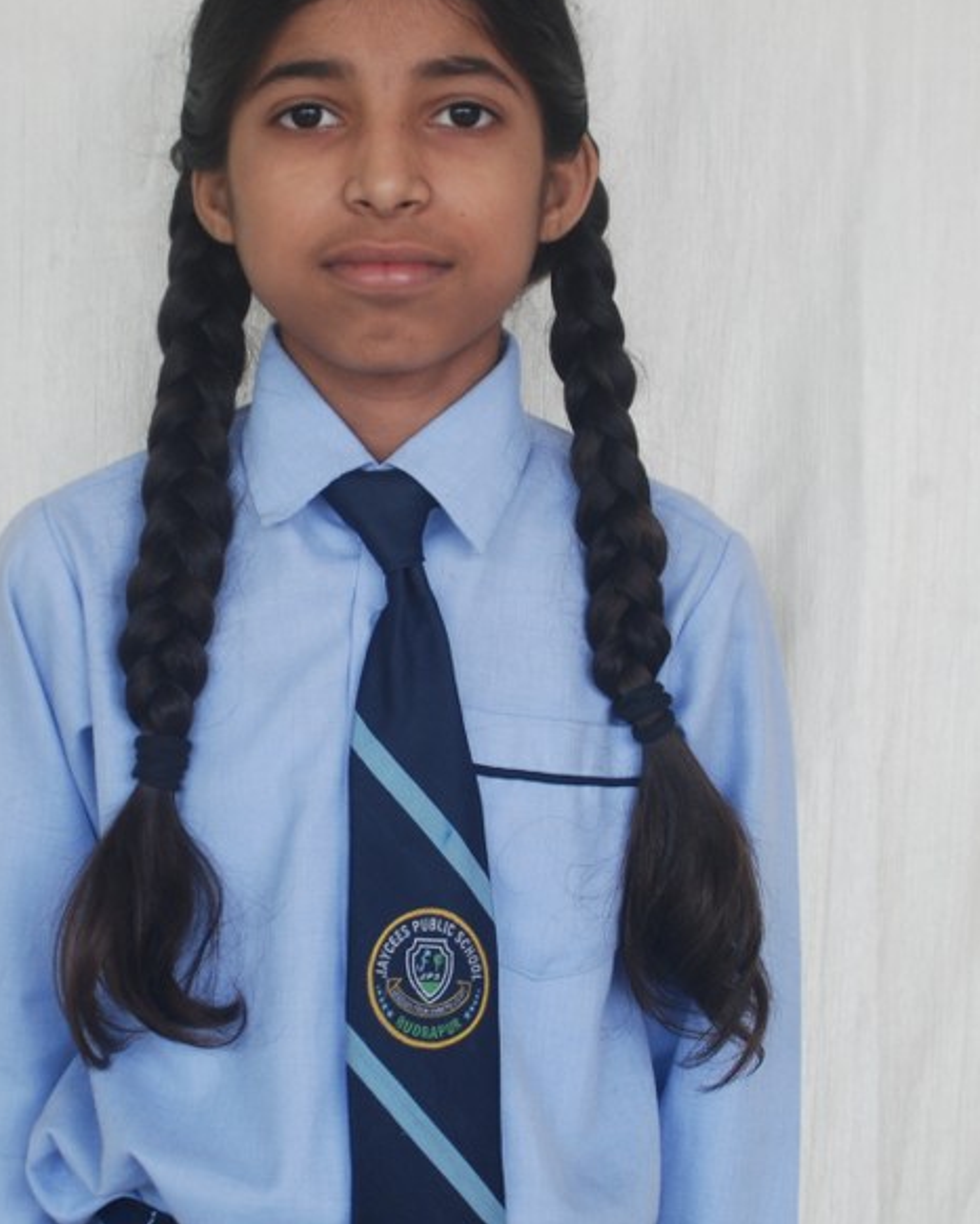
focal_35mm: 81
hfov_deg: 18.9
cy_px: 553
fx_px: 2935
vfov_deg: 23.5
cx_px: 373
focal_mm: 28
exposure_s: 1/80
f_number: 4.5
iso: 200
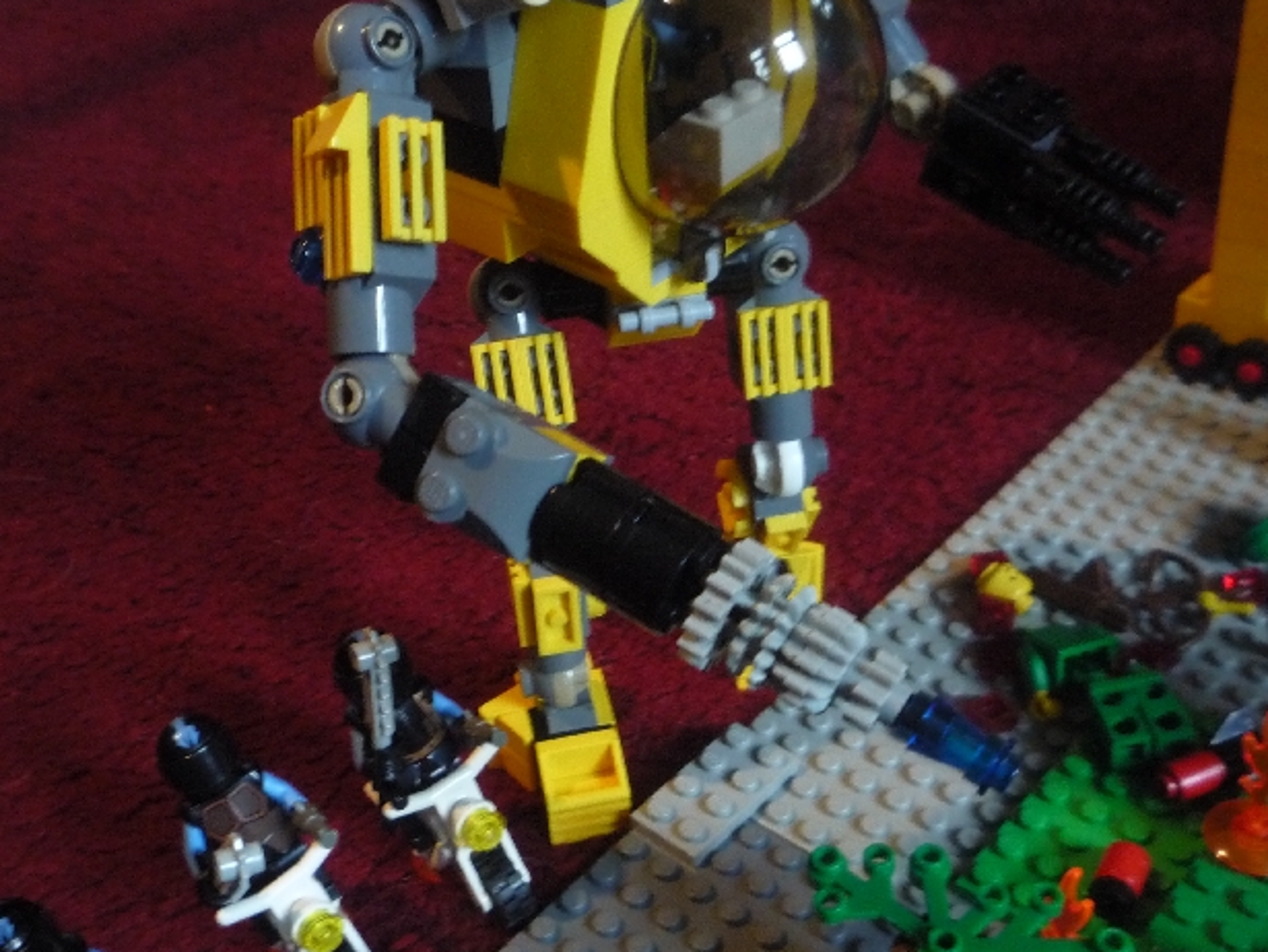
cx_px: 602
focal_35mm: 39
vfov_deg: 36.8
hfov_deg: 47.8
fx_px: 1429
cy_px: 505
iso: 400
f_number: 3.3
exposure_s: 1/8
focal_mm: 5.2
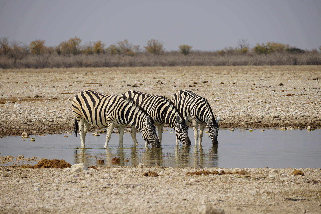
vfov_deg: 3.4
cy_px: 107
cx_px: 160
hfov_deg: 5.0
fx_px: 3649
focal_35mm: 409
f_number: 7.1
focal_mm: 273
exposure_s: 1/500
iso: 100
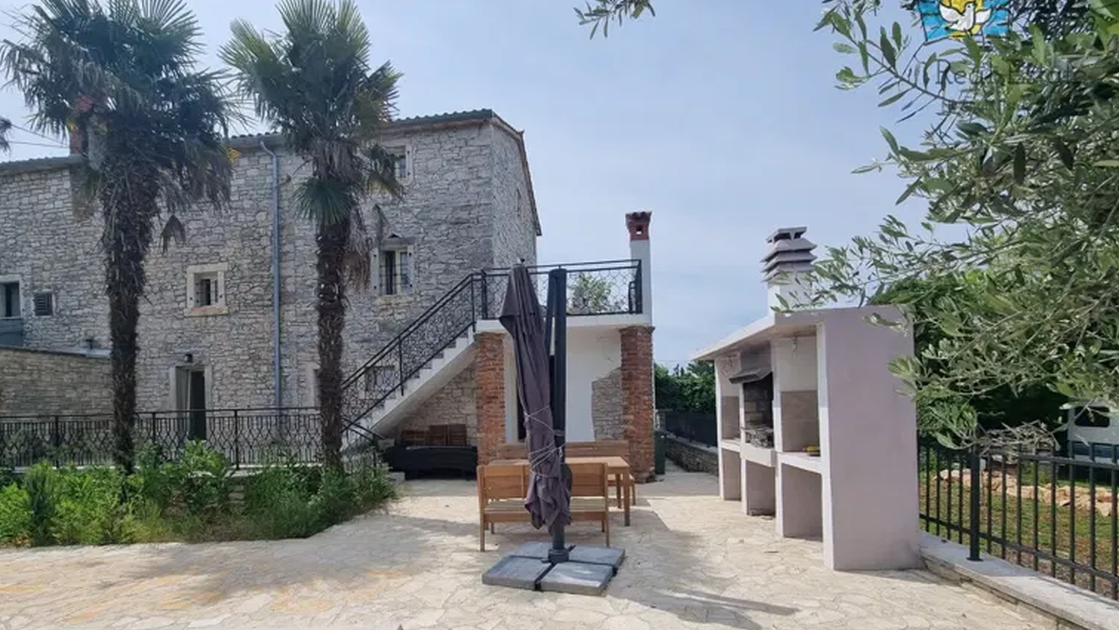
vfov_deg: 69.4
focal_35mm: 15
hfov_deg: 103.0
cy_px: 396
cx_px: 548
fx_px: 445
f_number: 2.2
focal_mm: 2.2
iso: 50
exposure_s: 1/3144
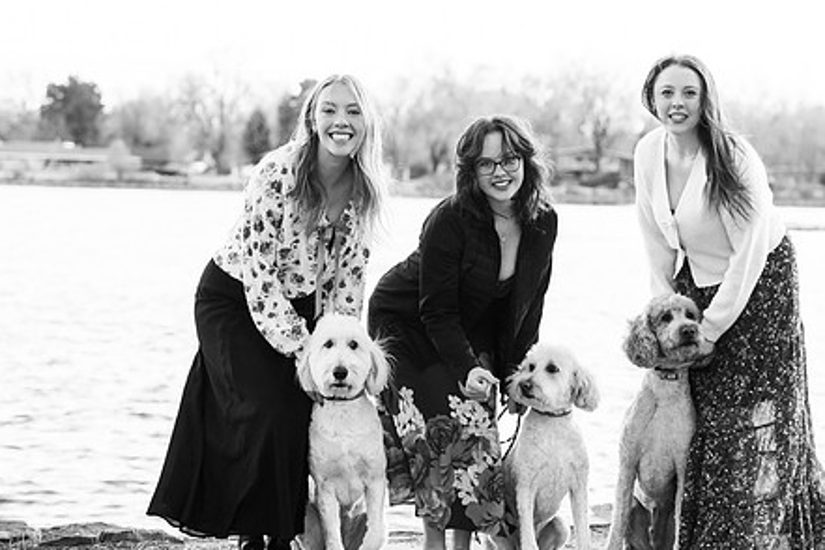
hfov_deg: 22.1
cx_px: 492
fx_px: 2108
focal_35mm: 92
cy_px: 297
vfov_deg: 14.9
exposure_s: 1/500
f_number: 4
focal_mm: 70
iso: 2000
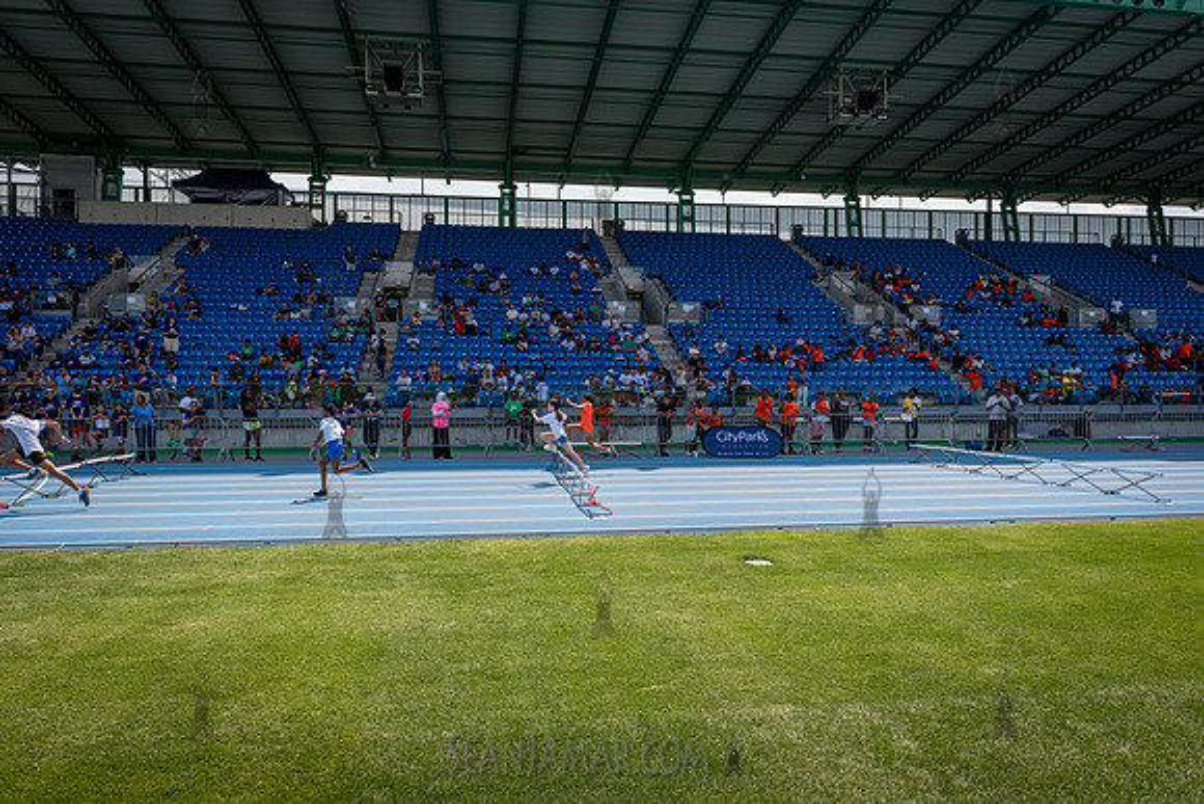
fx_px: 812
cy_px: 402
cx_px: 602
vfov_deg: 52.6
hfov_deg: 73.1
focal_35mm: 24
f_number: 5.6
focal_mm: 24
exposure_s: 1/1600
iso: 400
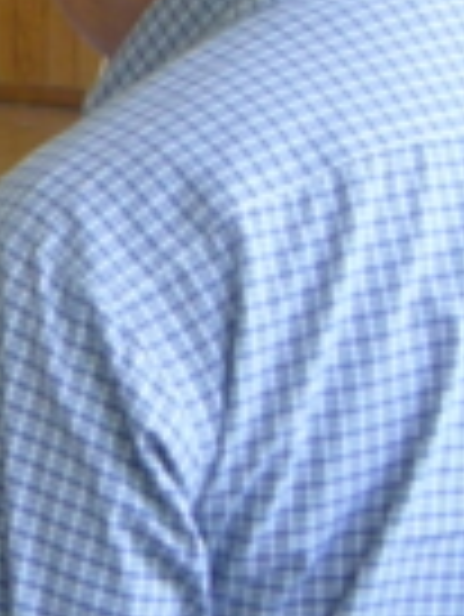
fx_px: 3640
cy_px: -126
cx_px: -270
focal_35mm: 204
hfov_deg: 7.2
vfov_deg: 9.6
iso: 80
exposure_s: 1/25
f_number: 2.8
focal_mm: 5.8
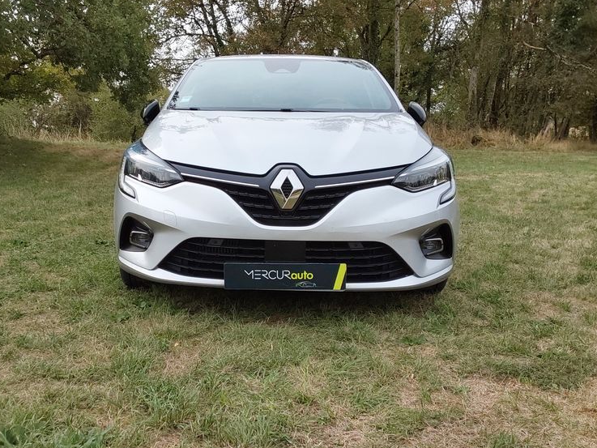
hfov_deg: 48.7
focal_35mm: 38
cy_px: 245
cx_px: 243
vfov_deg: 37.7
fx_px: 655
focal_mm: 2.91
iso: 50
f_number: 1.9
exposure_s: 1/669
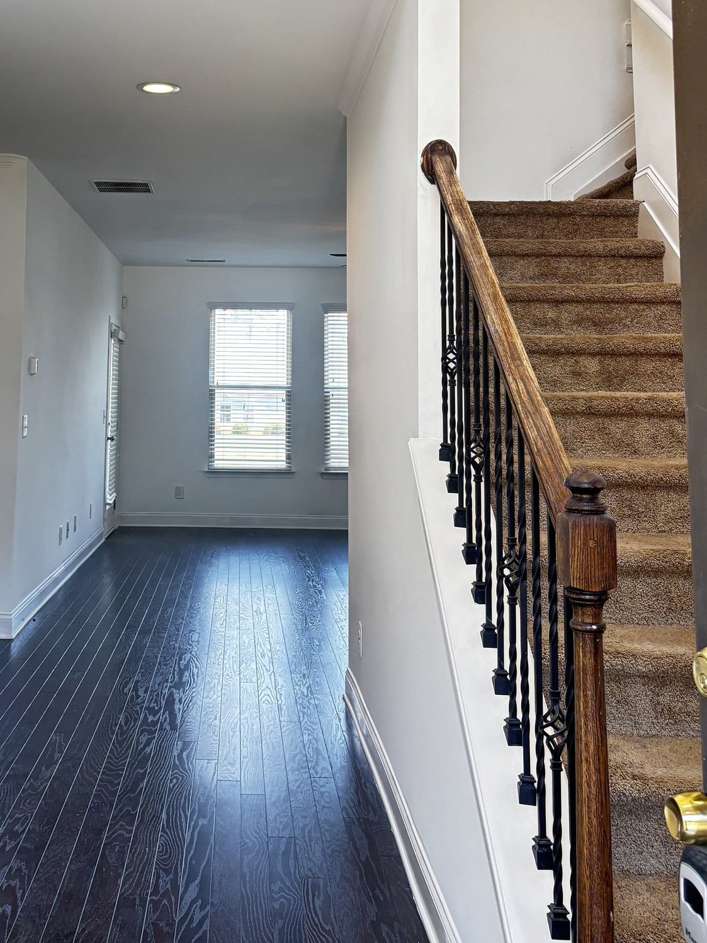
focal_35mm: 40
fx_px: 1090
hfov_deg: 35.6
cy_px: 268
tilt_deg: +7.2
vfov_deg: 45.6
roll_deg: -0.8
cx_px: 231
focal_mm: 5.96
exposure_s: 1/120
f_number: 1.6
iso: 125
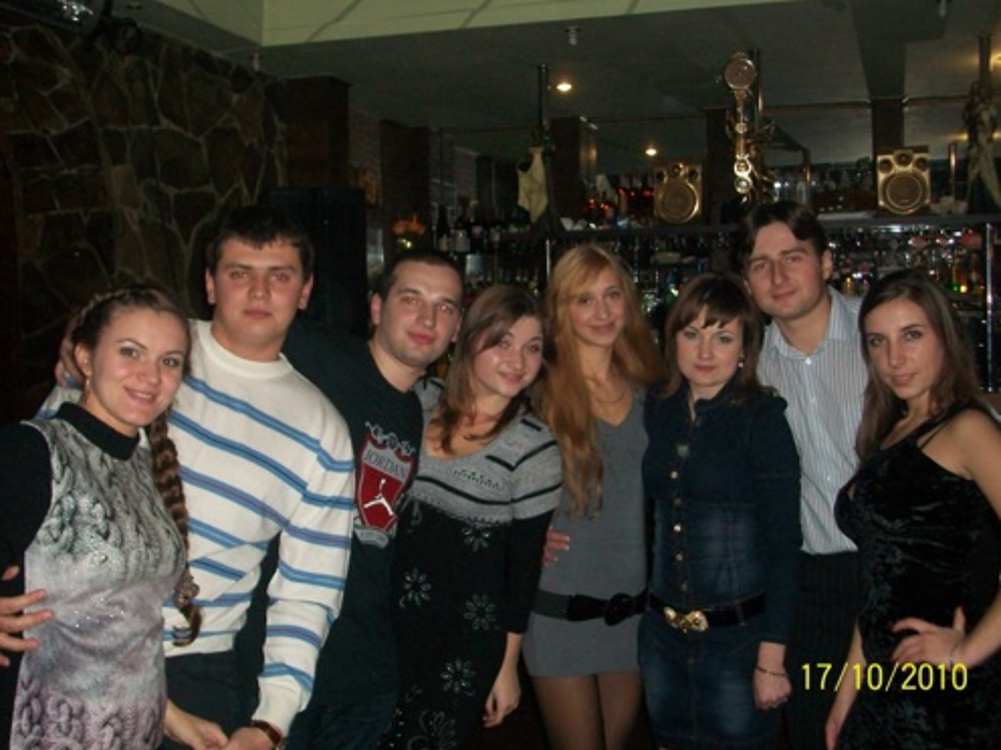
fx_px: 1272
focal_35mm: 44
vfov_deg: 32.9
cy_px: 371
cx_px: 496
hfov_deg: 42.9
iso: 160
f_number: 3.2
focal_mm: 7.1
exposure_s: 1/60
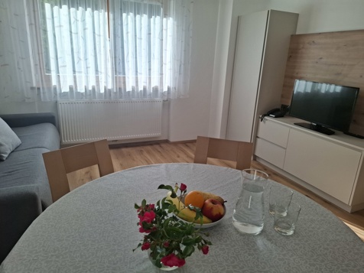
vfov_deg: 58.9
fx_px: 242
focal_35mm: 23
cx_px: 182
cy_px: 136
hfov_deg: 73.9
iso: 50
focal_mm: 5.54
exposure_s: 1/419
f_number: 1.8
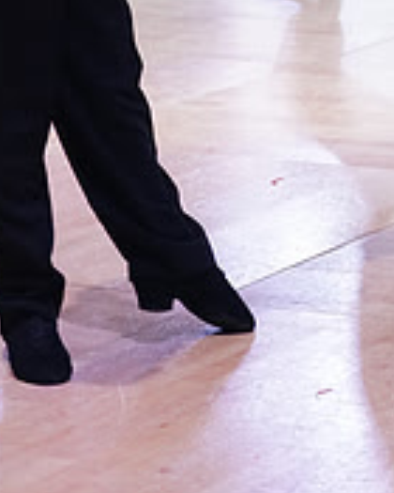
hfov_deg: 7.1
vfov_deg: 8.6
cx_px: 412
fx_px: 3178
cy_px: -268
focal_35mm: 218
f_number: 2.8
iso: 2000
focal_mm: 70
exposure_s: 1/500
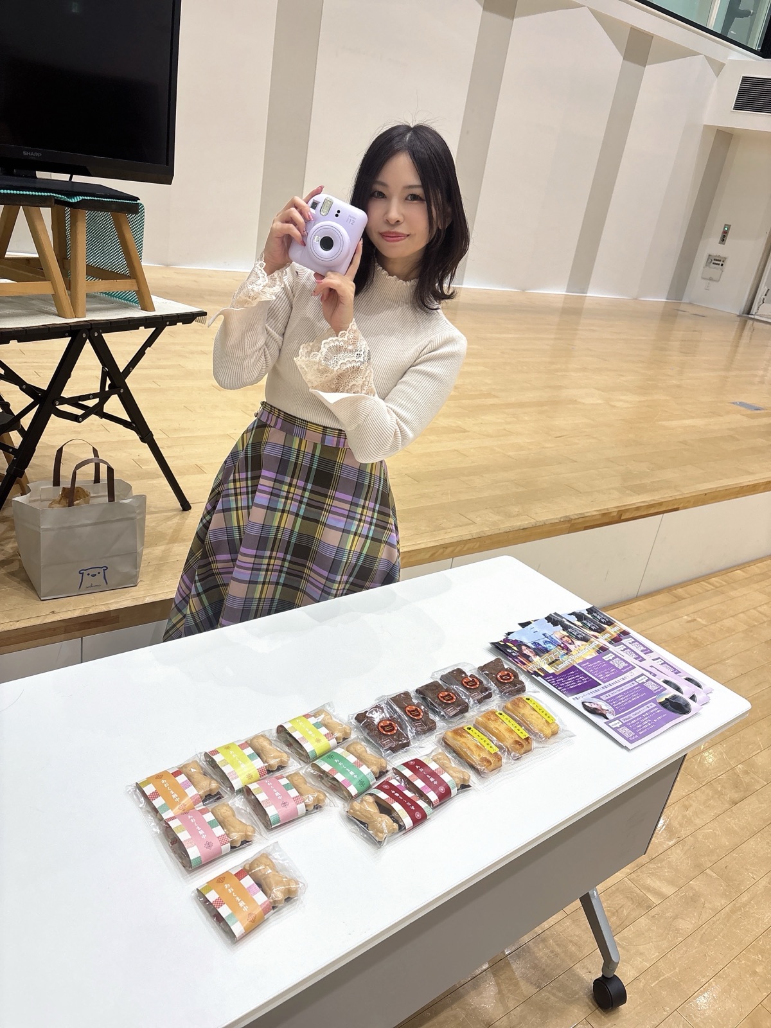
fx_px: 772
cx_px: 386
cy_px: 514
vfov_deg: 67.3
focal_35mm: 26
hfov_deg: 53.1
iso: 100
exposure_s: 1/120
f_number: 1.6
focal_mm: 5.96
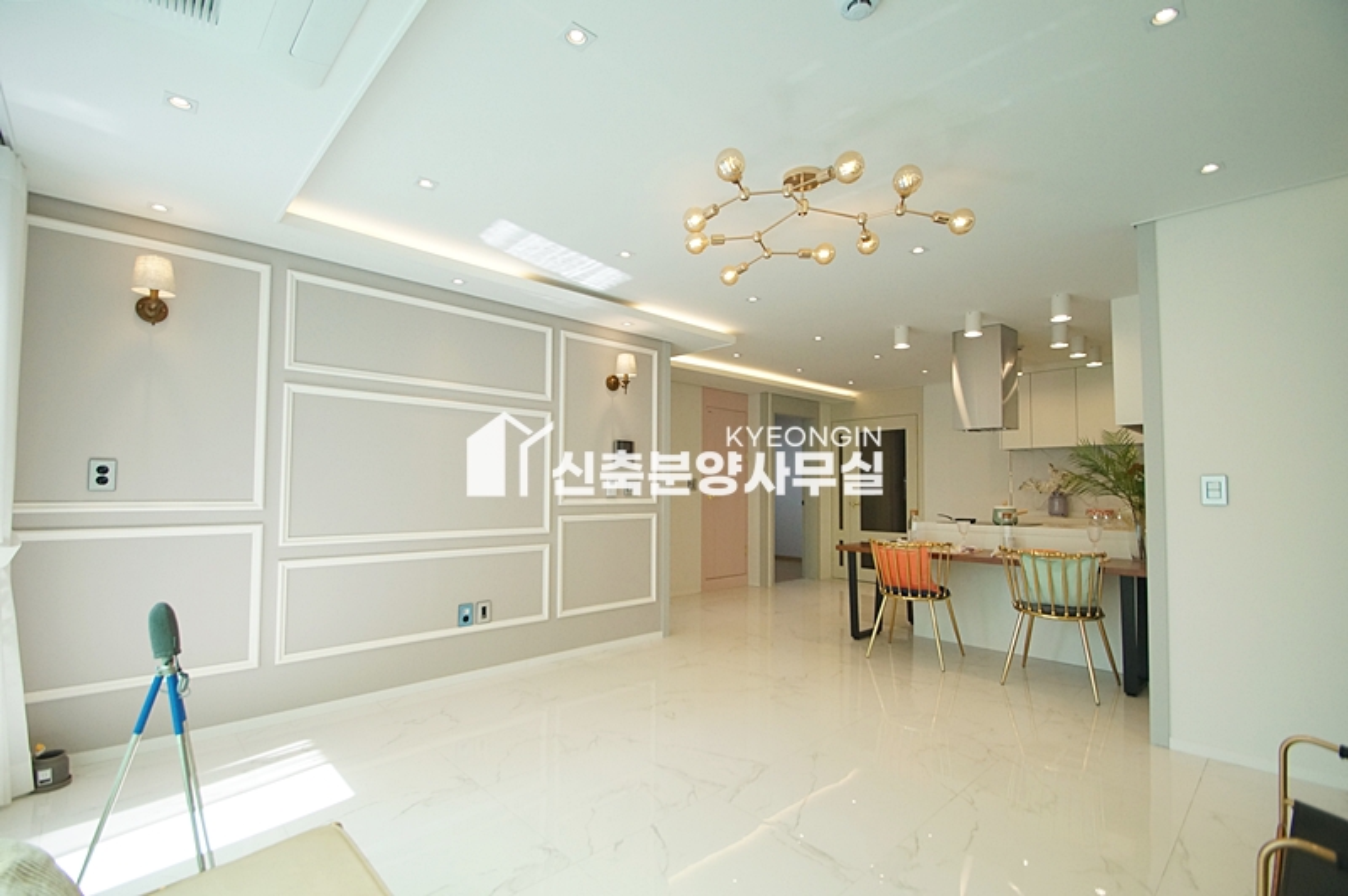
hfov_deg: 100.4
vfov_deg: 77.2
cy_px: 448
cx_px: 674
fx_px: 561
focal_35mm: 15
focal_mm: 10
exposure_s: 1/640
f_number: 4
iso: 800
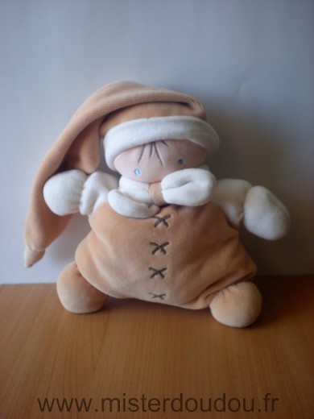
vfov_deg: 49.0
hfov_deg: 37.7
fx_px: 460
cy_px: 210
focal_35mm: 38
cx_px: 157
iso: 93
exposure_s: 1/49.1
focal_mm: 6.3
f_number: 3.1
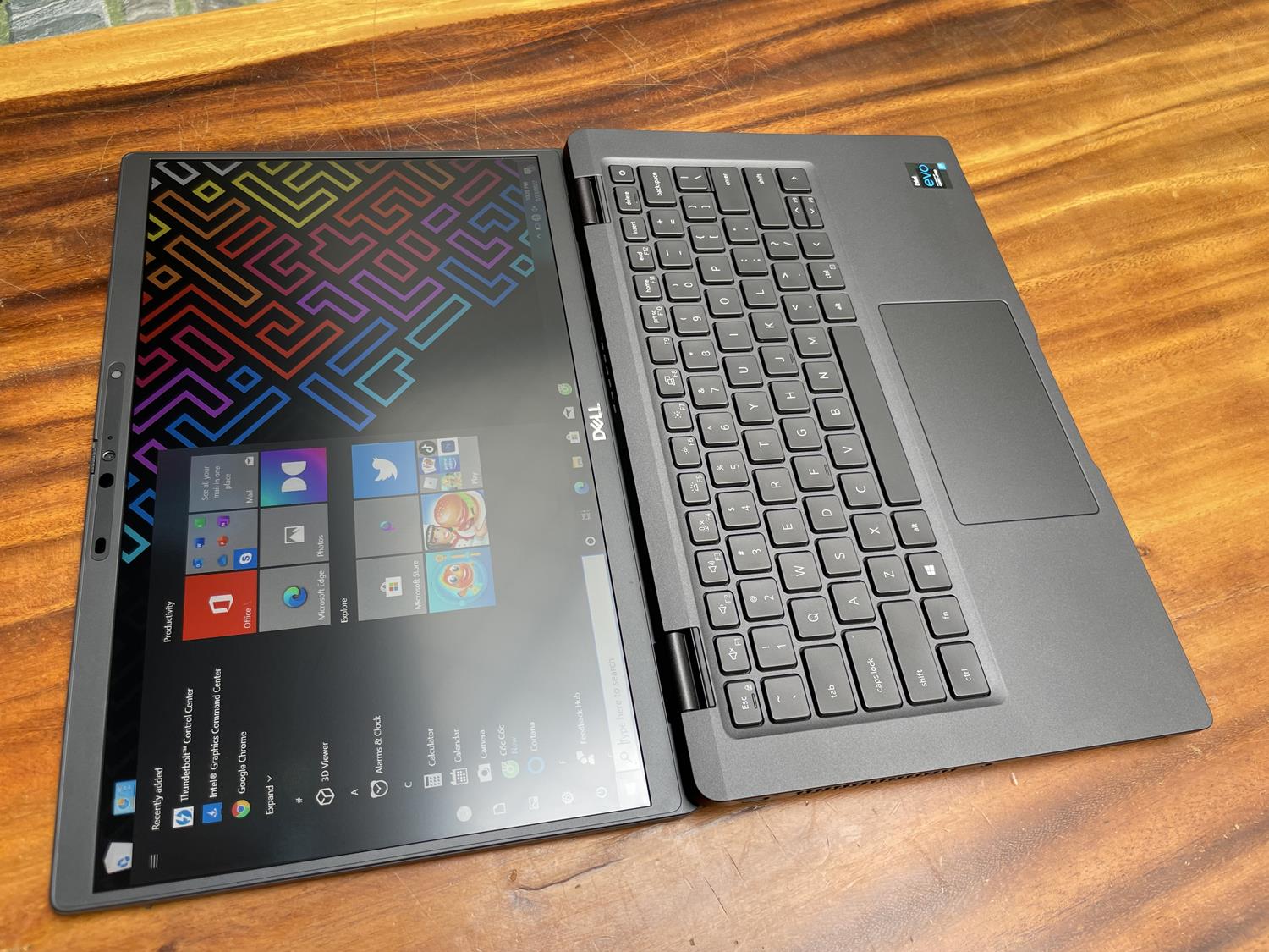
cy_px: 476
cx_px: 634
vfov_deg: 53.1
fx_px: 953
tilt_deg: -59.4
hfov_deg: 67.3
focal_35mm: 26
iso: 32
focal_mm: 4.2
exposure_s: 1/134
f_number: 1.6
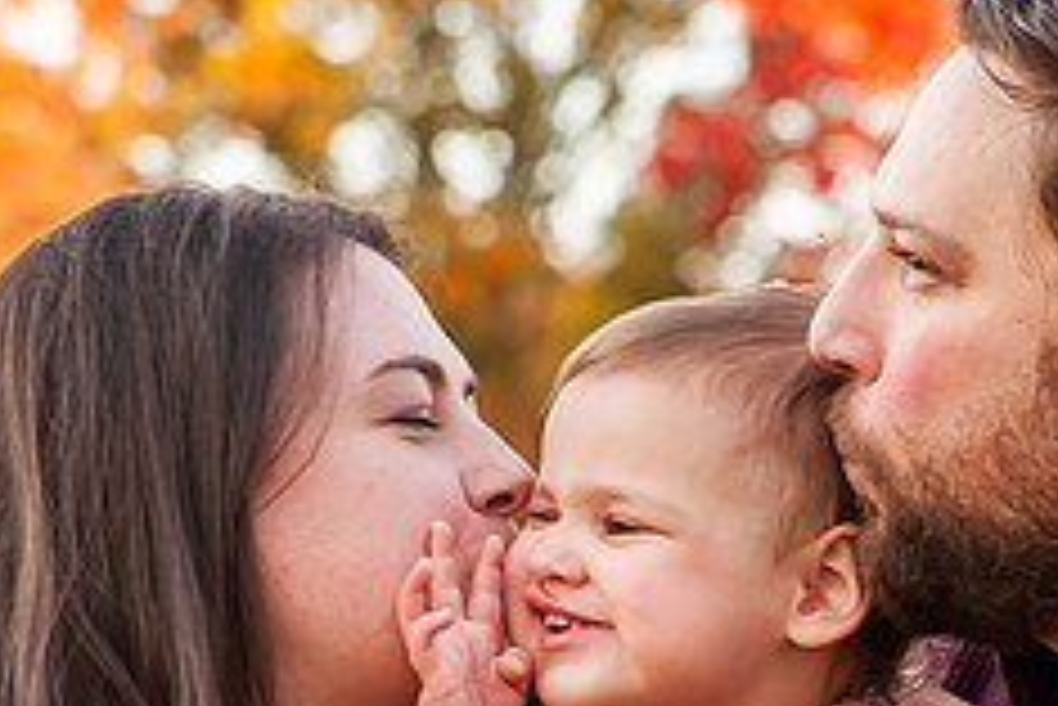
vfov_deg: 6.2
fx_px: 6469
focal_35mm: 220
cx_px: 831
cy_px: 831
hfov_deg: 9.3
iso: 640
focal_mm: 70
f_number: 4.5
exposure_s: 1/200
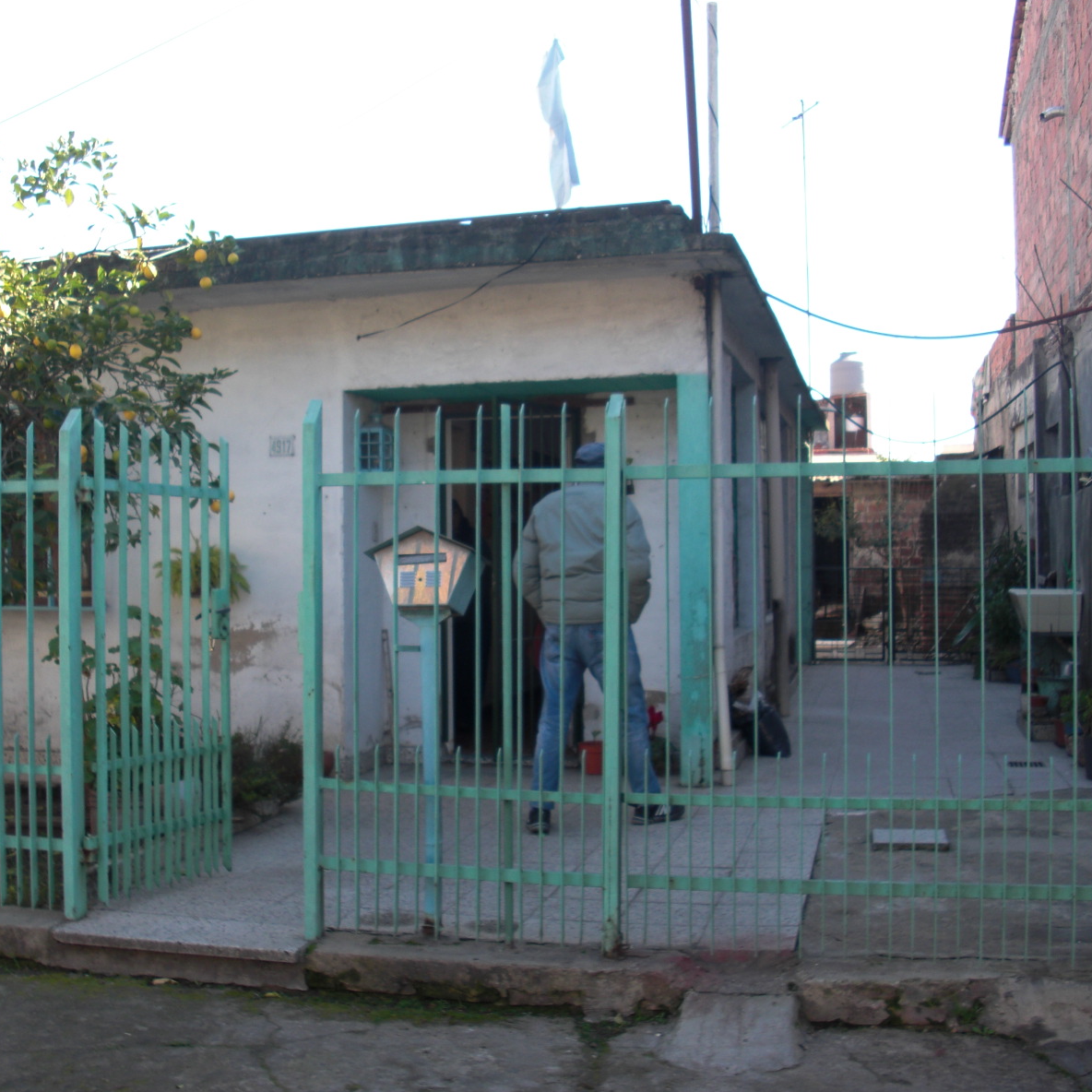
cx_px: 508
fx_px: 1535
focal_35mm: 43
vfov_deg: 39.2
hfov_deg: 39.1
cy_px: 547
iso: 50
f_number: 2.8
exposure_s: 1/160
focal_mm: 6.3
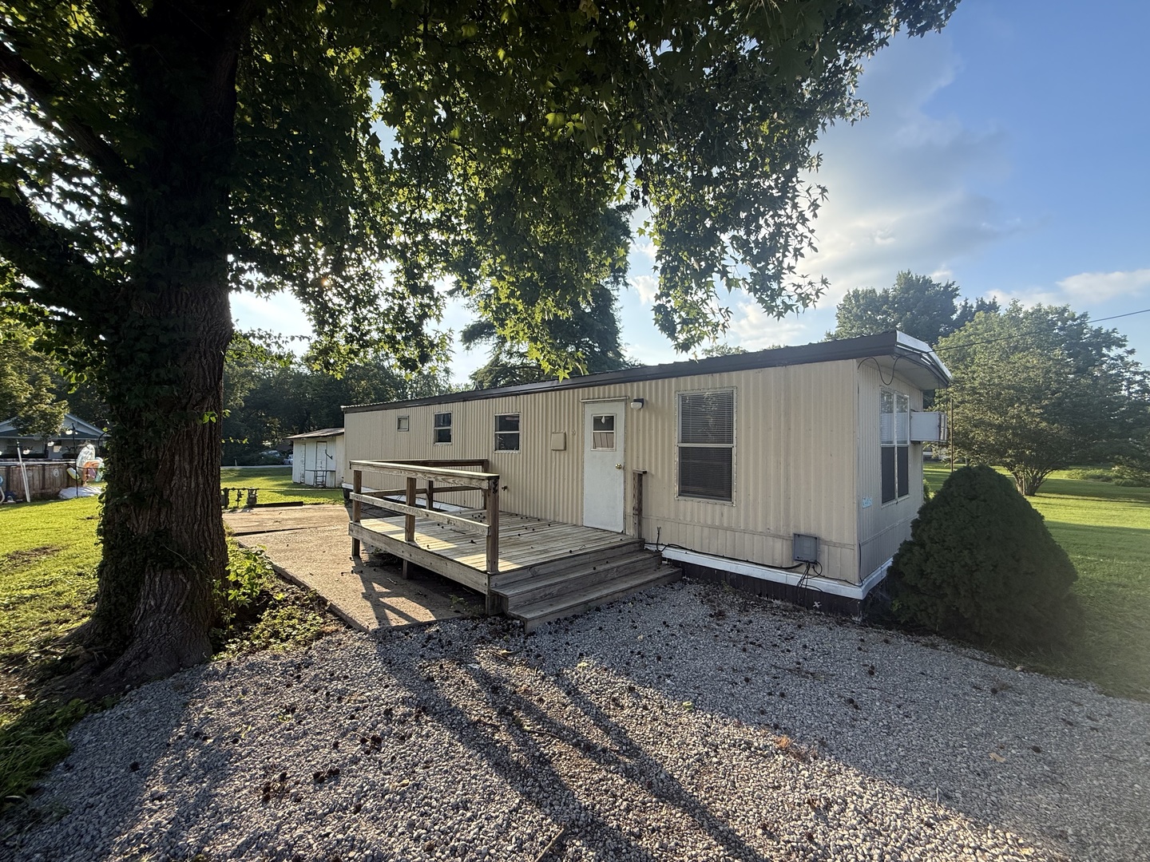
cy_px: 431
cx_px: 575
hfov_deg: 102.1
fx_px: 465
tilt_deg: +1.3
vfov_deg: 85.7
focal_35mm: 14
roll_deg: -0.7
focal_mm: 2.22
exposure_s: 1/638
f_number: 2.2
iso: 64
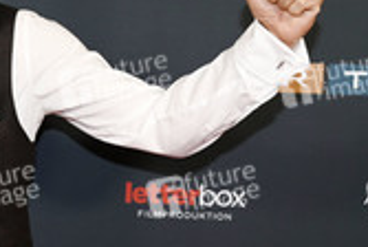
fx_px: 1075
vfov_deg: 13.1
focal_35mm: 105
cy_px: 137
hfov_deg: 18.4
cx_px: -76
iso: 800
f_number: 6.3
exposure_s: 1/160
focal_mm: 39
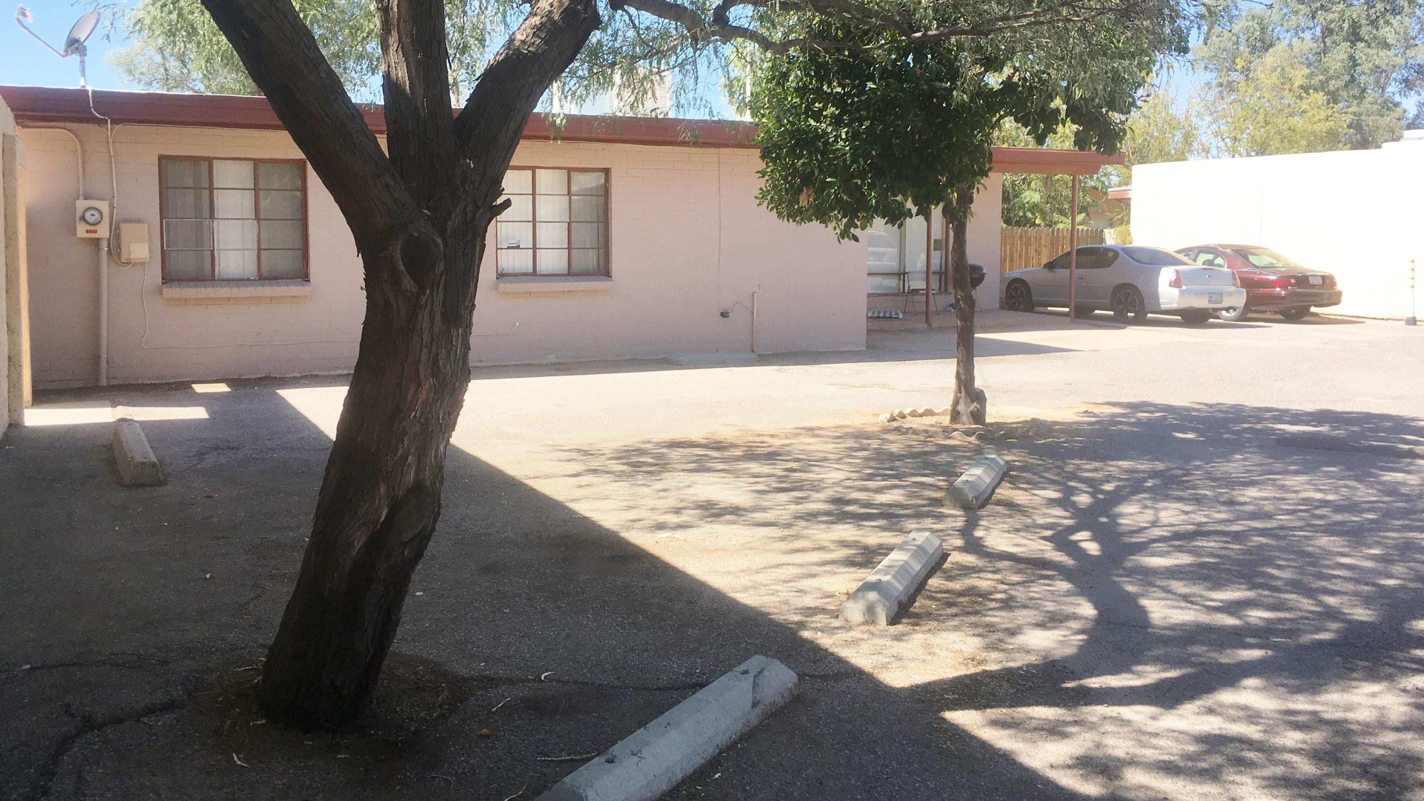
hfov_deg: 61.0
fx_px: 1208
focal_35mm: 32
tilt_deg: -5.8
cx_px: 715
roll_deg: -0.2
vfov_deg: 36.6
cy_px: 324
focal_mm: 4.15
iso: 25
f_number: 2.2
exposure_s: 1/641
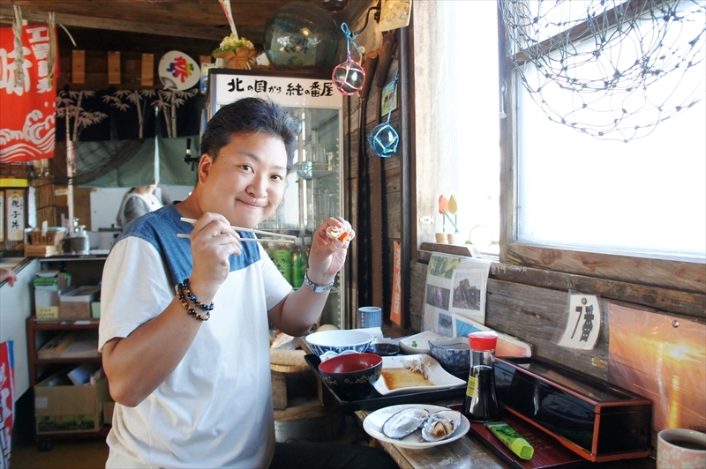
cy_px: 234
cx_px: 353
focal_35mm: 27
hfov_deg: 67.4
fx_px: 529
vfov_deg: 47.9
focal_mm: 18
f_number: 4
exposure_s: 1/160
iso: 1000
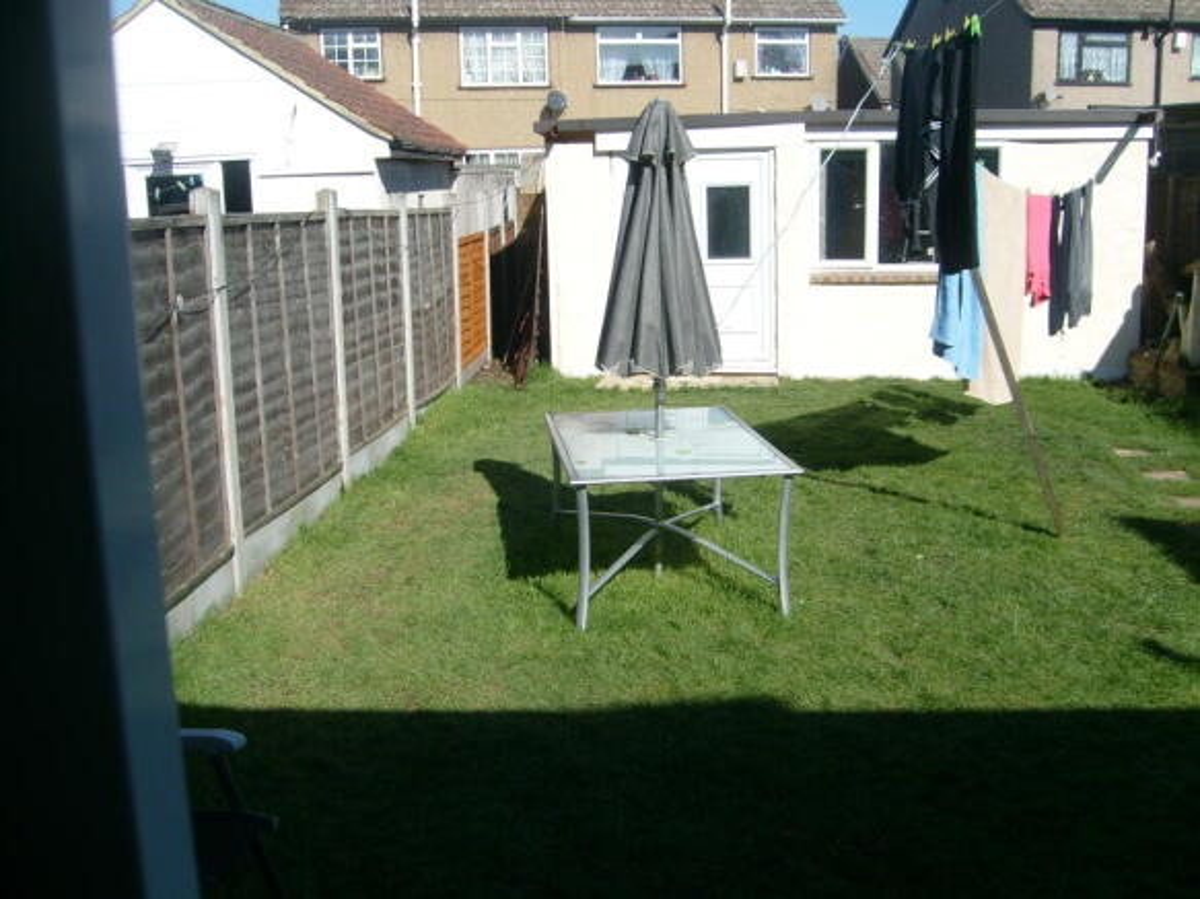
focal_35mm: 35
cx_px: 600
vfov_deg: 40.7
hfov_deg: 52.6
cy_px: 450
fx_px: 1213
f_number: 7.1
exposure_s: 1/250
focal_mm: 5.8
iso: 80
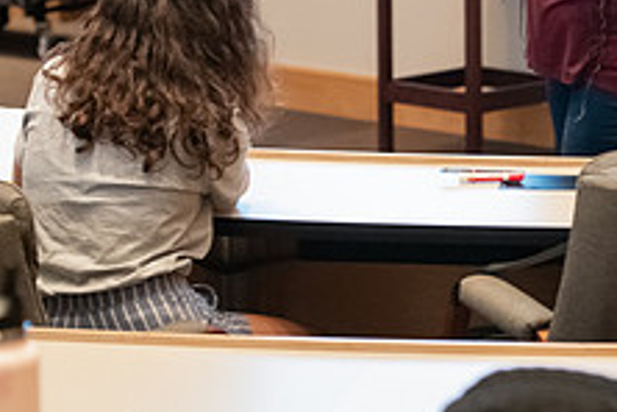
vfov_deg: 6.1
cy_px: -77
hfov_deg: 9.1
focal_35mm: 225
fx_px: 3856
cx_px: 517
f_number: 3.2
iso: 5000
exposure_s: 1/125
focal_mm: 86
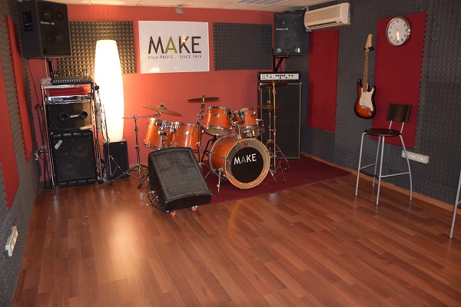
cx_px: 230
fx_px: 346
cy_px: 154
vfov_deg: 47.9
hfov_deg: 67.4
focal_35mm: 27
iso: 800
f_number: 3.5
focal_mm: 18
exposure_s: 1/25
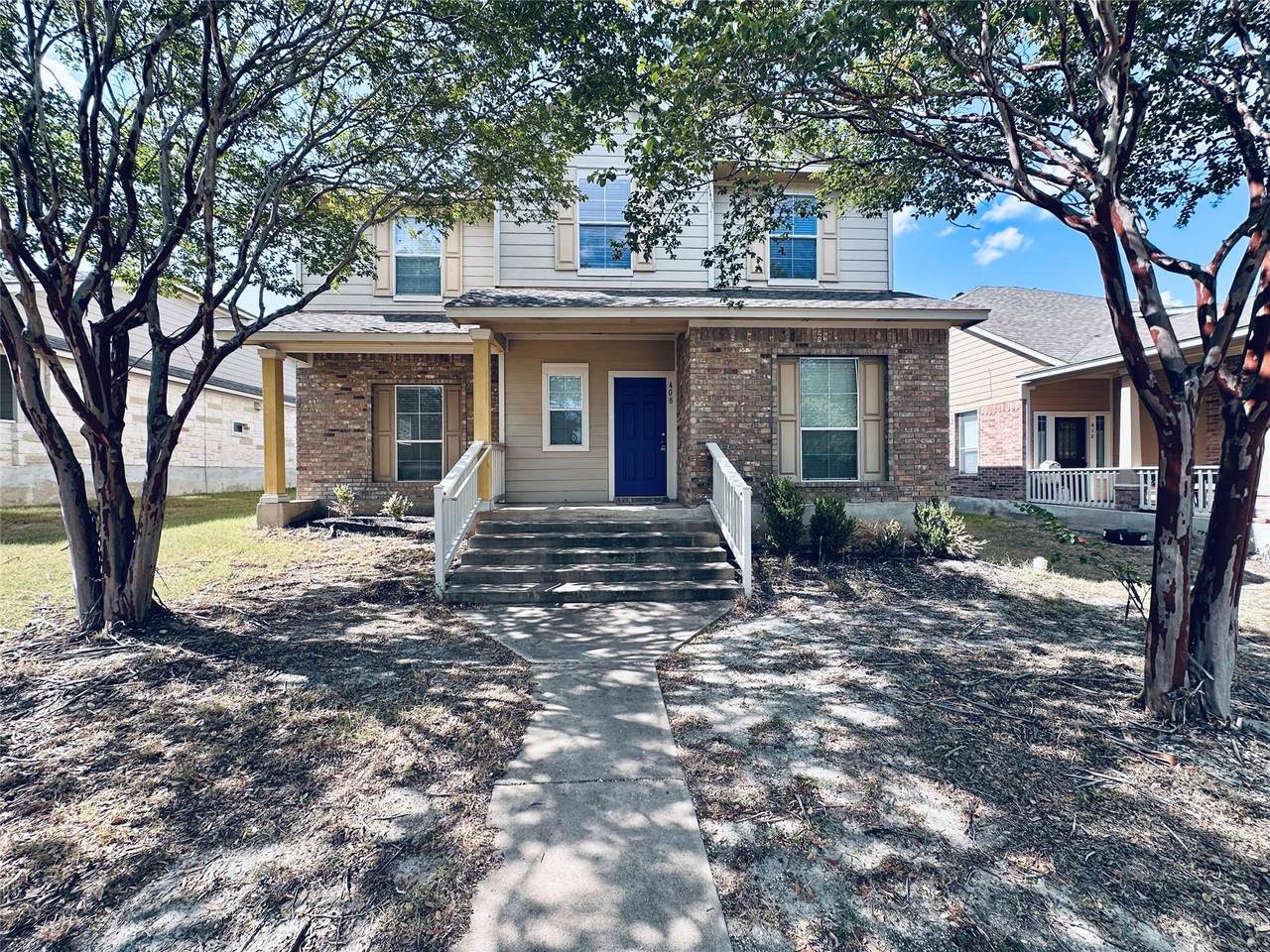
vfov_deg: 85.7
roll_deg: +1.2
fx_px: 514
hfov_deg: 102.1
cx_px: 635
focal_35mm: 14
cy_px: 476
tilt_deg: +0.4
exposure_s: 1/353
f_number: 2.2
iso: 40
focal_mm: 2.22
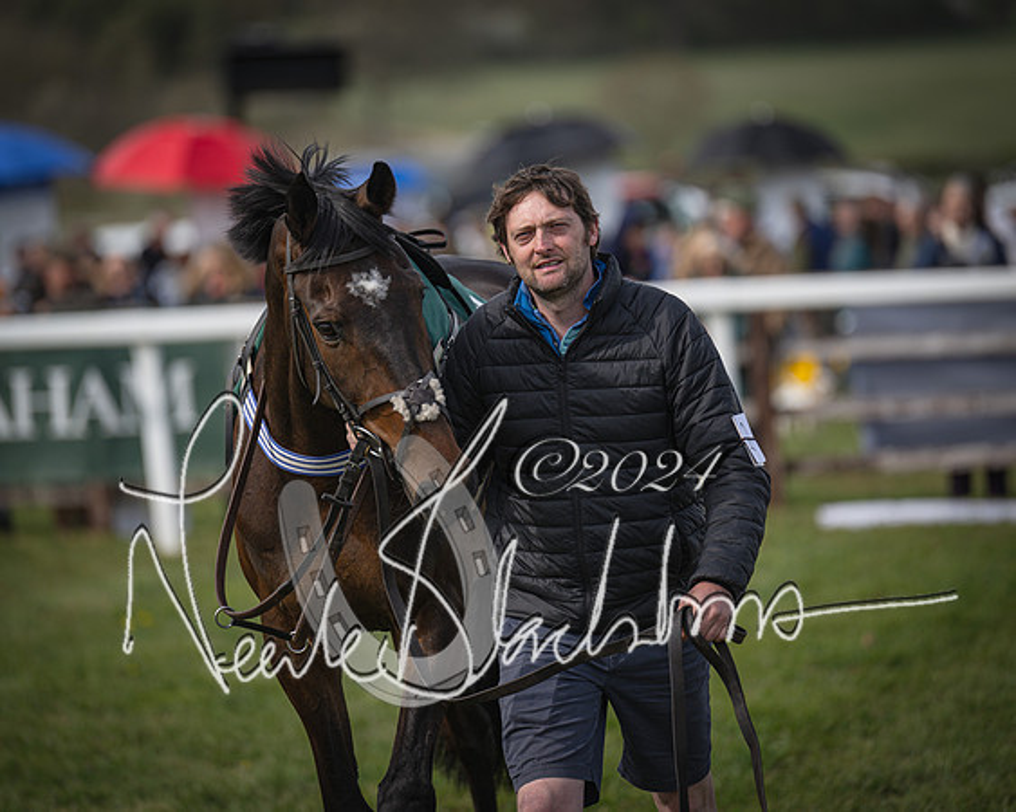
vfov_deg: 6.1
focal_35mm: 254
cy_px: 353
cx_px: 504
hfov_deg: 7.6
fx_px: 7649
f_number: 2.8
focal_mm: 200
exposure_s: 1/1250
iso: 100
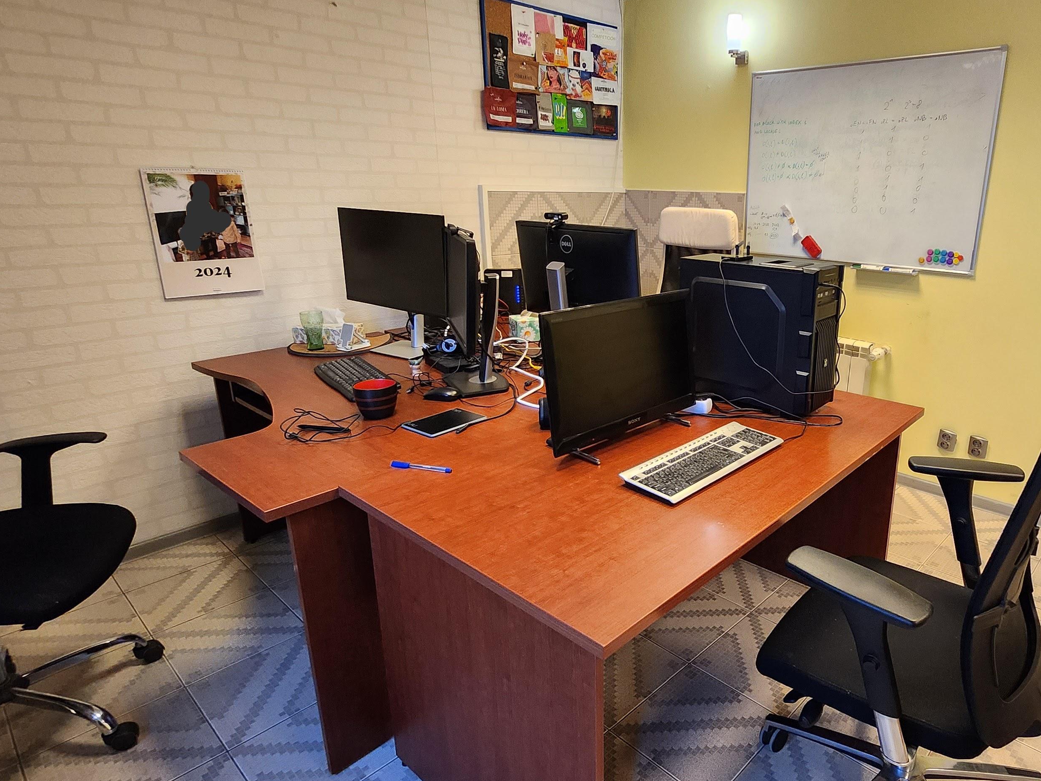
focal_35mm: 21
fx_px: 632
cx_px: 684
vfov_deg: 63.4
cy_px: 382
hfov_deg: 76.8
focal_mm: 1.74
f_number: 2.2
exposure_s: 1/50
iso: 250
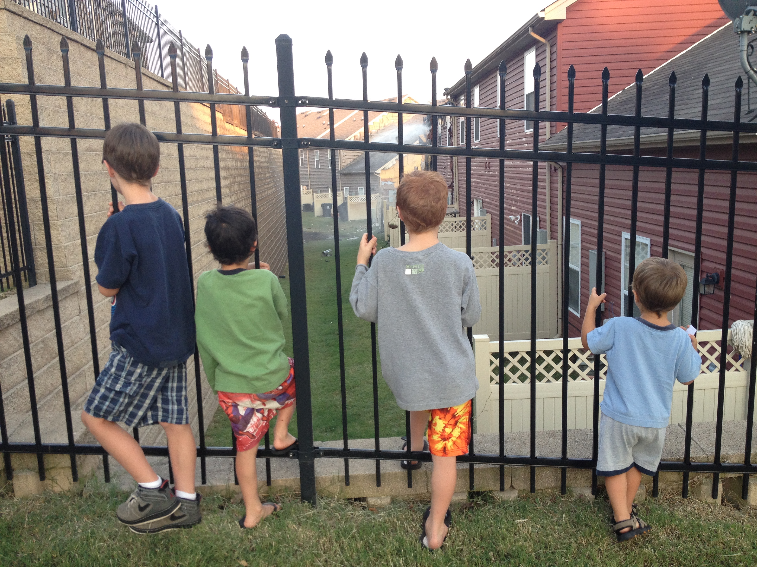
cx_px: 378
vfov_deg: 40.7
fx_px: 765
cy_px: 284
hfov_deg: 52.6
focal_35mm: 35
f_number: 2.4
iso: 100
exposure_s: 1/120
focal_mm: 4.28
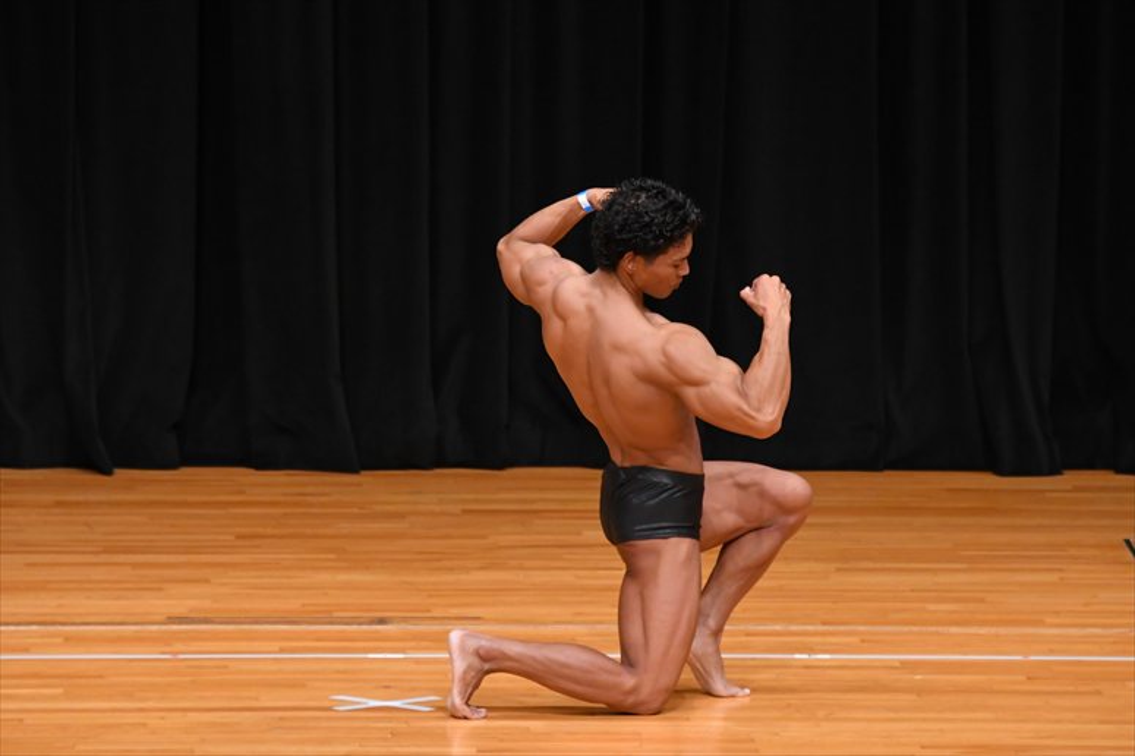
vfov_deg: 4.4
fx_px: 9927
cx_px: 568
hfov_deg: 6.5
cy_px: 378
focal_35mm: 315
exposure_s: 1/400
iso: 3200
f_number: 5.6
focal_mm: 210
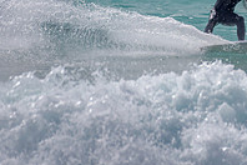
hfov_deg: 1.1
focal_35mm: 1794
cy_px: -68
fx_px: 12308
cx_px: 269
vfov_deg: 0.8
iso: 80
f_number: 5.6
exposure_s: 1/2000
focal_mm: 500
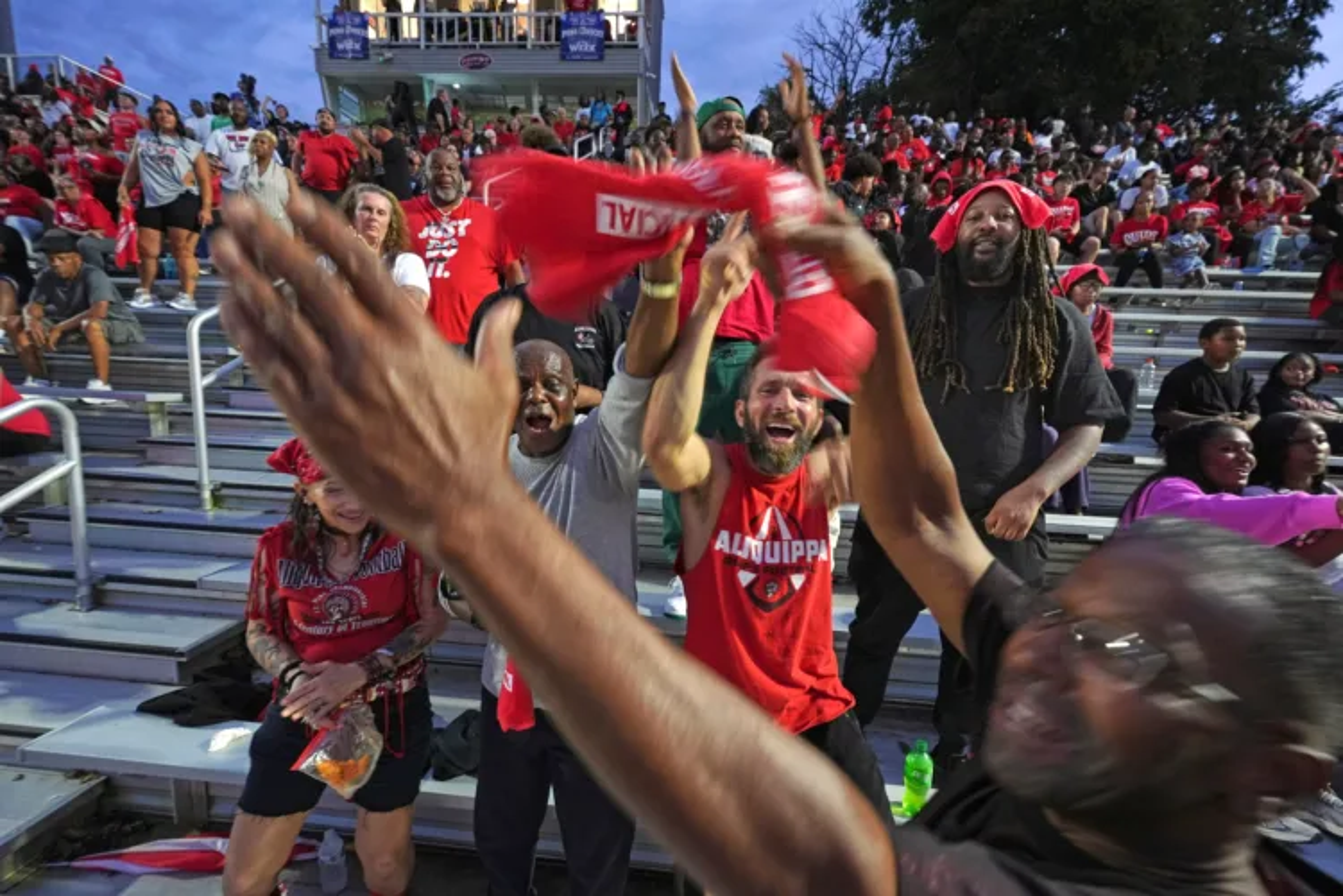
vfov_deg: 73.7
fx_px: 597
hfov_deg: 96.7
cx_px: 672
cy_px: 448
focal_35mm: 16
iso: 2500
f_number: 5.6
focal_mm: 16
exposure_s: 1/60
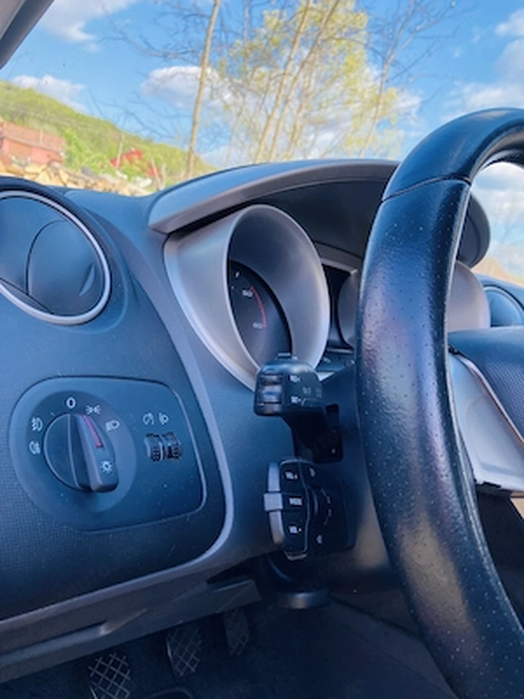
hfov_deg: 49.7
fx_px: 565
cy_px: 350
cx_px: 262
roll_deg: -13.0
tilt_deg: -7.4
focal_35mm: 28
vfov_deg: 63.4
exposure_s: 1/199
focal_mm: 3.99
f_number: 1.8
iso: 20
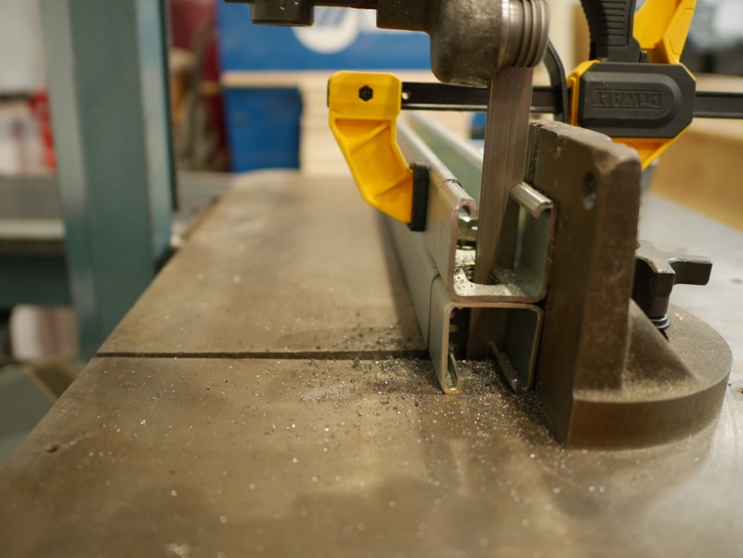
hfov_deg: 59.9
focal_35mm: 30
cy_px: 279
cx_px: 372
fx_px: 644
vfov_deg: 46.8
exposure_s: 1/60
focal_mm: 15
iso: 500
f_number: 1.7
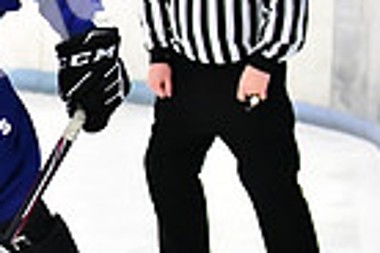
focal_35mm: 453
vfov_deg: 3.0
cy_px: 186
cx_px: -292
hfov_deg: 4.5
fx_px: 4781
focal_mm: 72
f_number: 3.2
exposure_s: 1/1250
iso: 6400
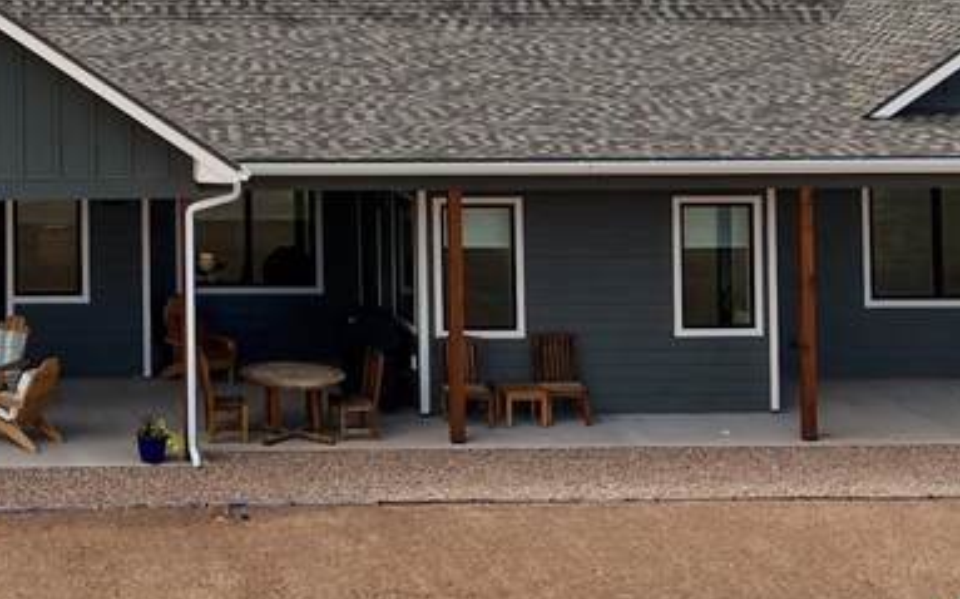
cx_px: -73
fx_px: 2223
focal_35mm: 85
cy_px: -175
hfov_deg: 23.0
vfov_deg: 14.7
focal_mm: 8.67
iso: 200
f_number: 1.8
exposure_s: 1/6000
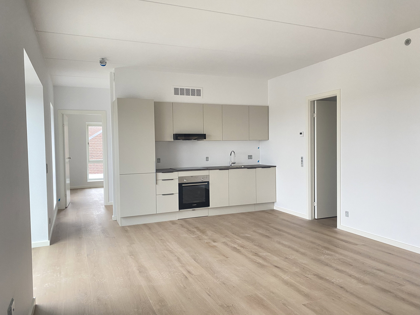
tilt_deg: -2.7
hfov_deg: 67.3
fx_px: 315
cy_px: 158
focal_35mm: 26
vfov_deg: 53.1
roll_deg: +1.2
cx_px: 210
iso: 125
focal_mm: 4.25
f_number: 1.8
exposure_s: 1/50
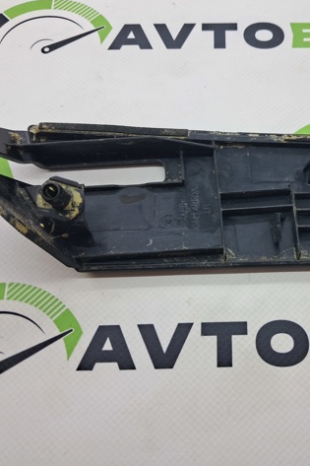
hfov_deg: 34.2
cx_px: 238
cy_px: 231
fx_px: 491
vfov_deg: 50.7
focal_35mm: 38
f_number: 1.8
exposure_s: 1/50
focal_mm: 4
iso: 50
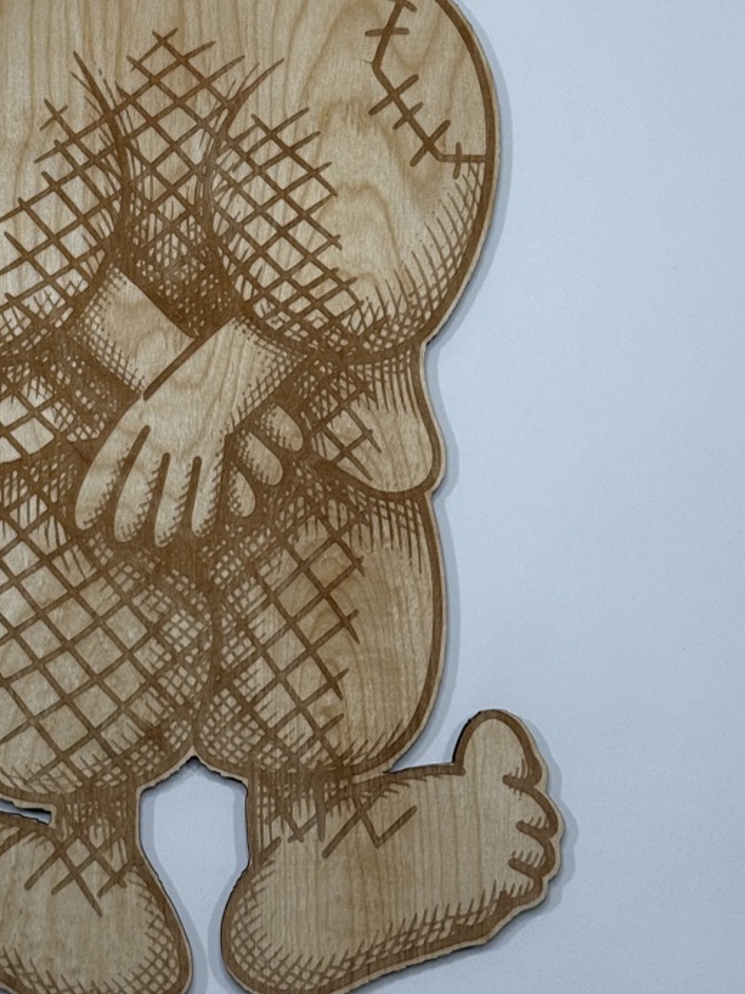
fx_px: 2383
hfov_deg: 17.6
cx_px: 140
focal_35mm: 83
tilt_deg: -77.7
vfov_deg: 23.3
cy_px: 218
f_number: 1.78
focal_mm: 6.76
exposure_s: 1/272
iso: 64
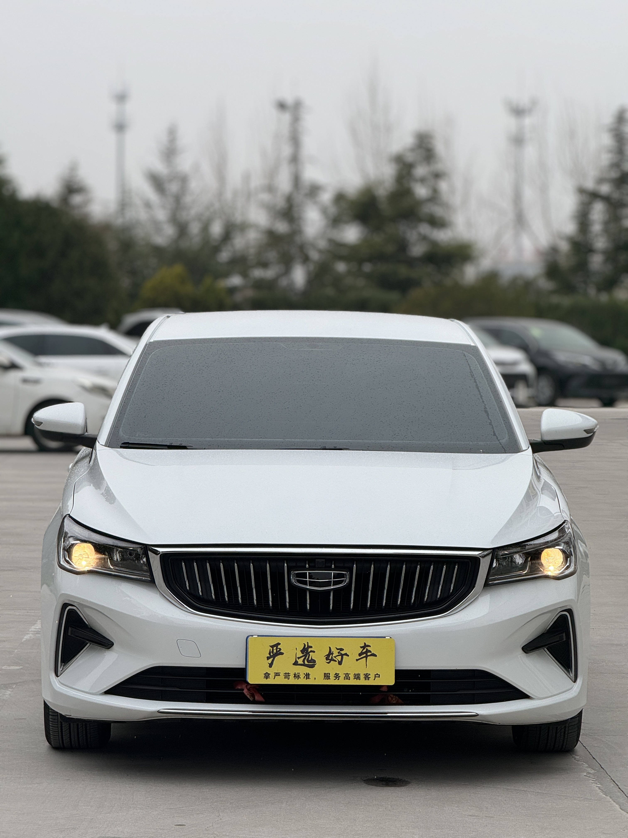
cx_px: 314
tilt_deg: -1.1
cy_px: 419
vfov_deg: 16.4
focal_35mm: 120
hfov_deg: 12.3
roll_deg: -1.0
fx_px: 2903
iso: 50
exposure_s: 1/375
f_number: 2.8
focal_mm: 15.66
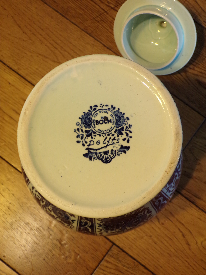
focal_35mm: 42
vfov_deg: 44.8
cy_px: 138
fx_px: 333
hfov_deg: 34.3
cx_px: 103
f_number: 3.4
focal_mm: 7.6
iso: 200
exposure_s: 1/18
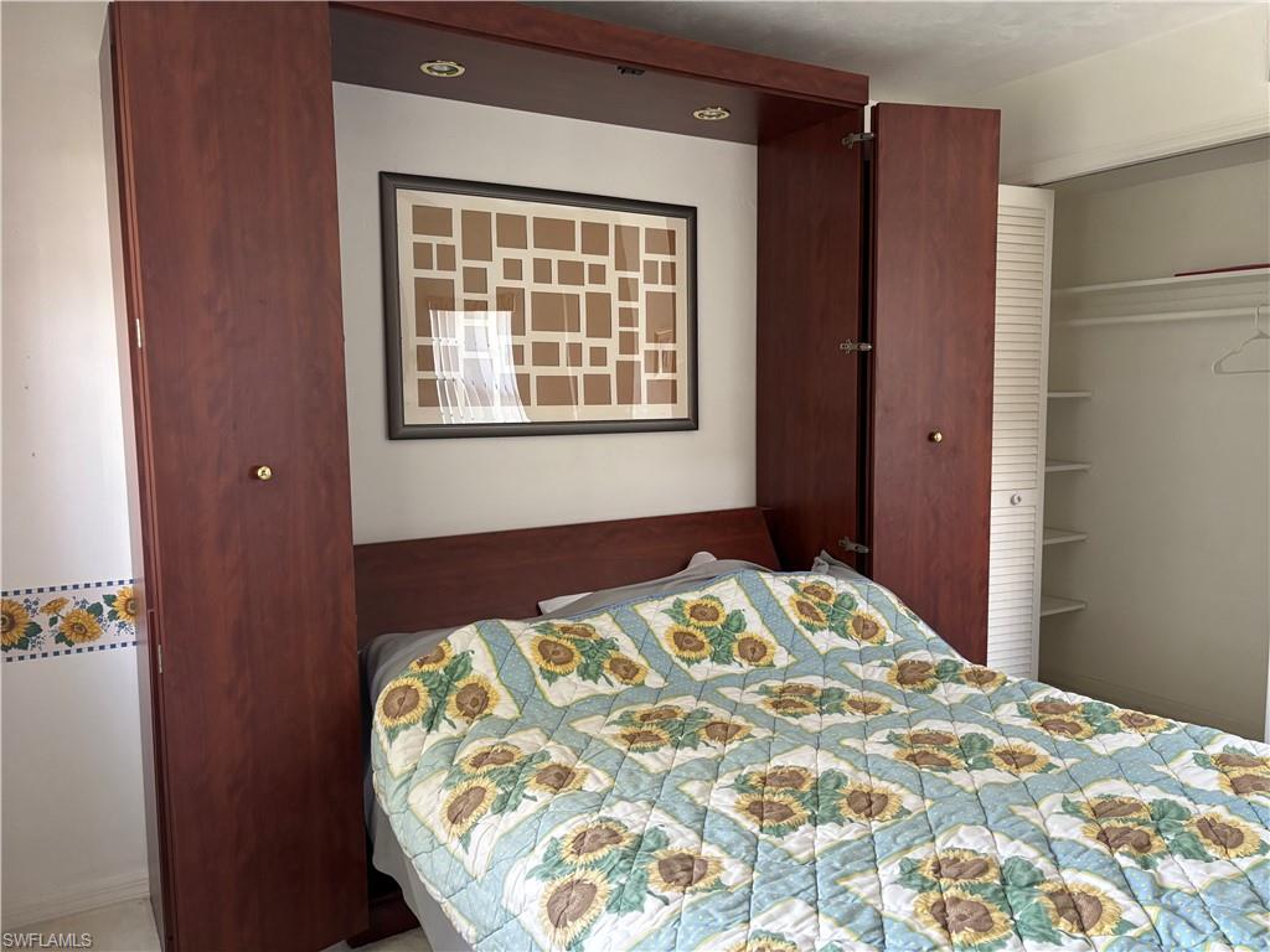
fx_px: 954
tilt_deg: -5.9
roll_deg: +0.7
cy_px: 476
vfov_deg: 53.1
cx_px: 635
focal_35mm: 26
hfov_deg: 67.3
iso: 250
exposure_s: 1/60
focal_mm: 5.96
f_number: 1.6
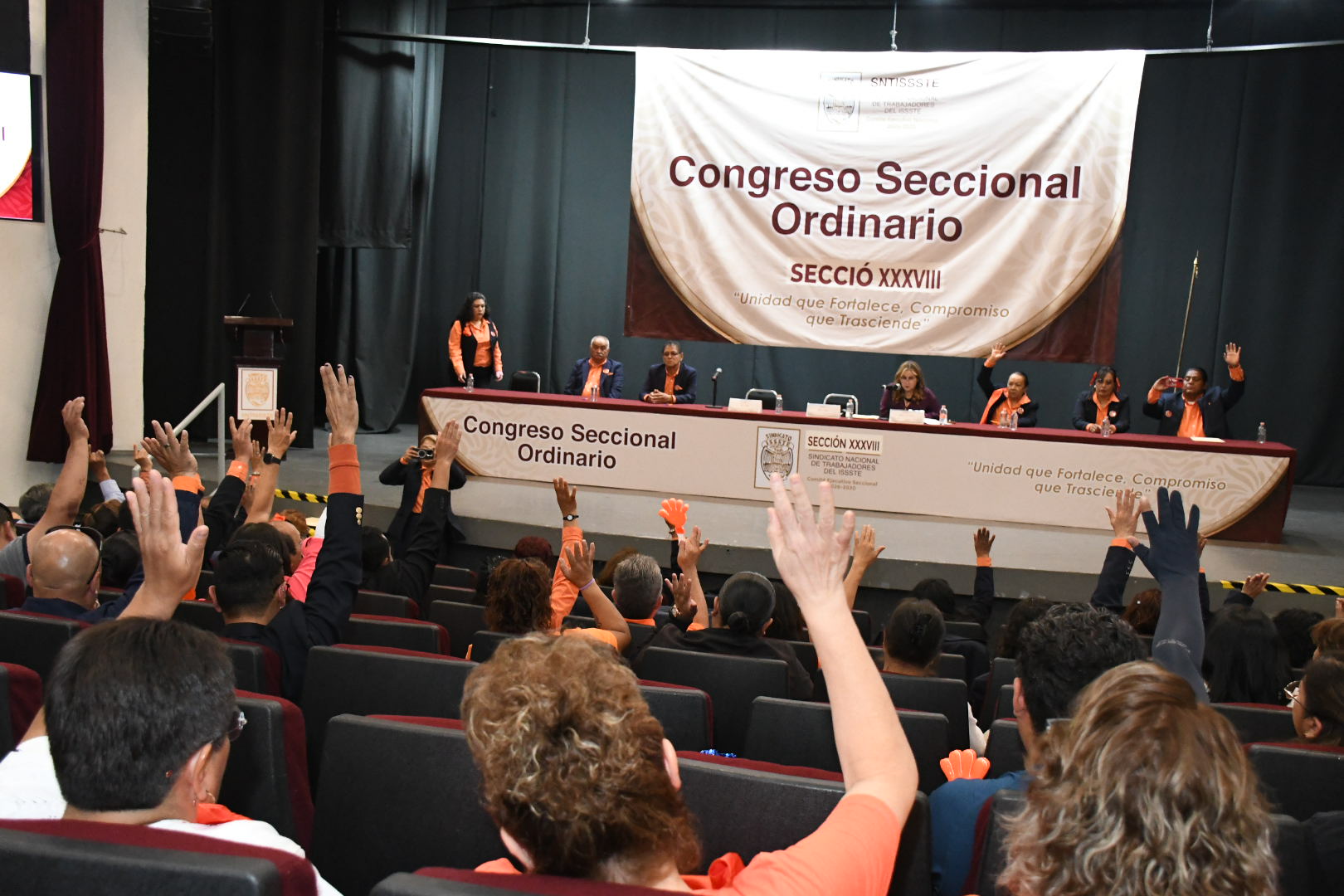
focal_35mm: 34
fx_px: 1269
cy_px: 448
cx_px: 672
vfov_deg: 38.9
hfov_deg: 55.8
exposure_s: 1/100
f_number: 5.6
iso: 5000
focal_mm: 23
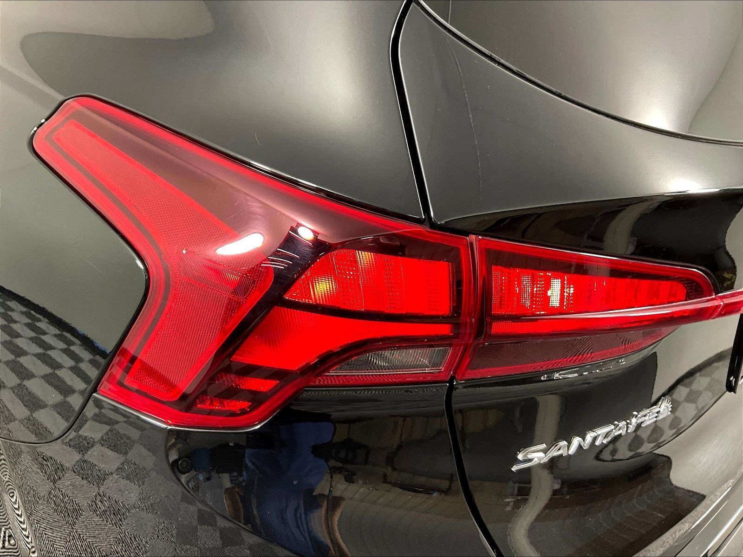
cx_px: 372
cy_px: 278
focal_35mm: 29
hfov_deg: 61.7
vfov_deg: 48.2
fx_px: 622
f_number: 1.8
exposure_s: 1/60
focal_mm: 3
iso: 80
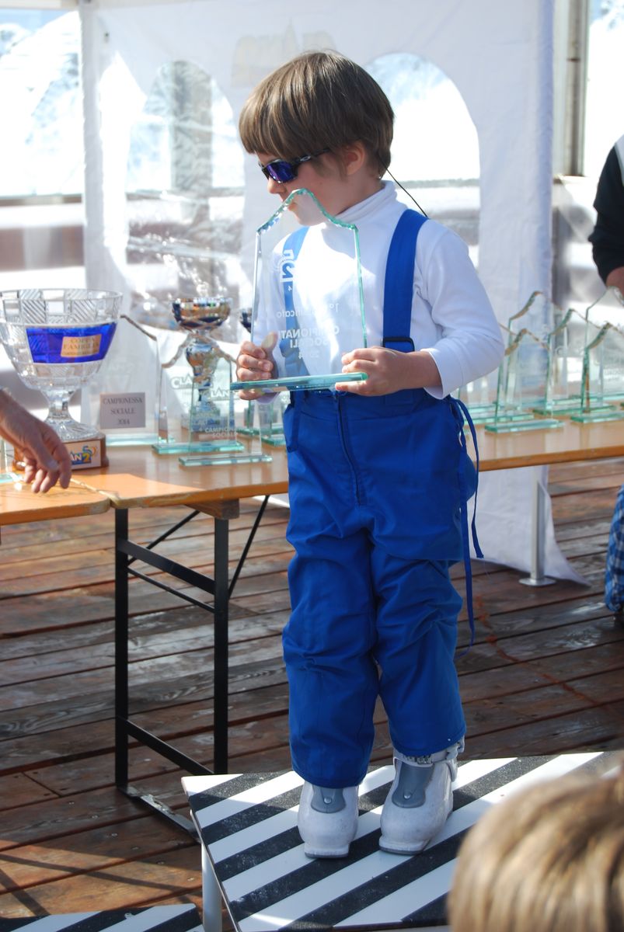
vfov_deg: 28.0
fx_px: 1867
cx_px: 312
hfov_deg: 19.0
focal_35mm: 72
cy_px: 466
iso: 100
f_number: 6.3
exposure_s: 1/160
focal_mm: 48
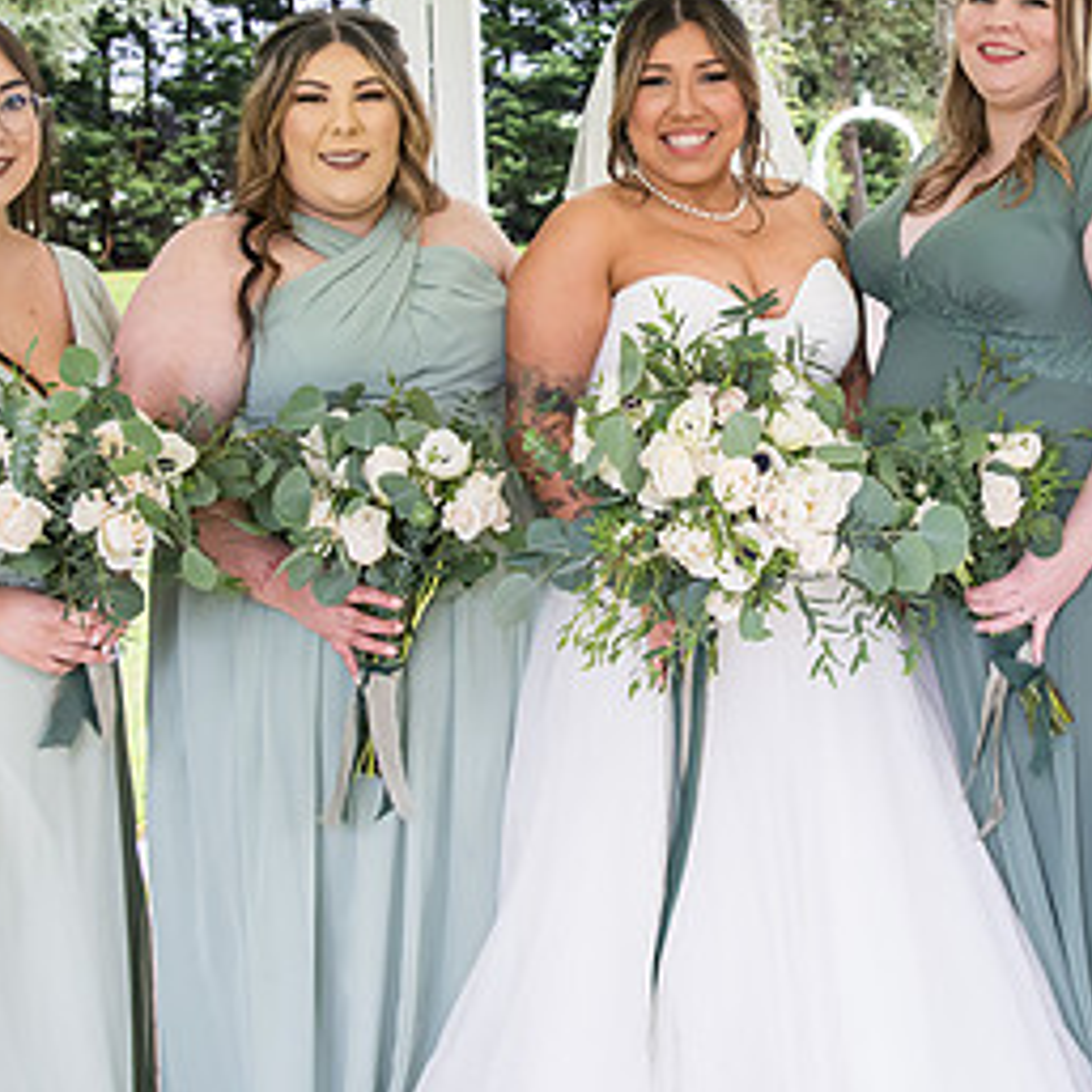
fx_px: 1642
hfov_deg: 36.3
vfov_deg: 36.0
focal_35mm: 46
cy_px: 287
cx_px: 748
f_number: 4
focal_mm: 24
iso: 1600
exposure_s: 1/400
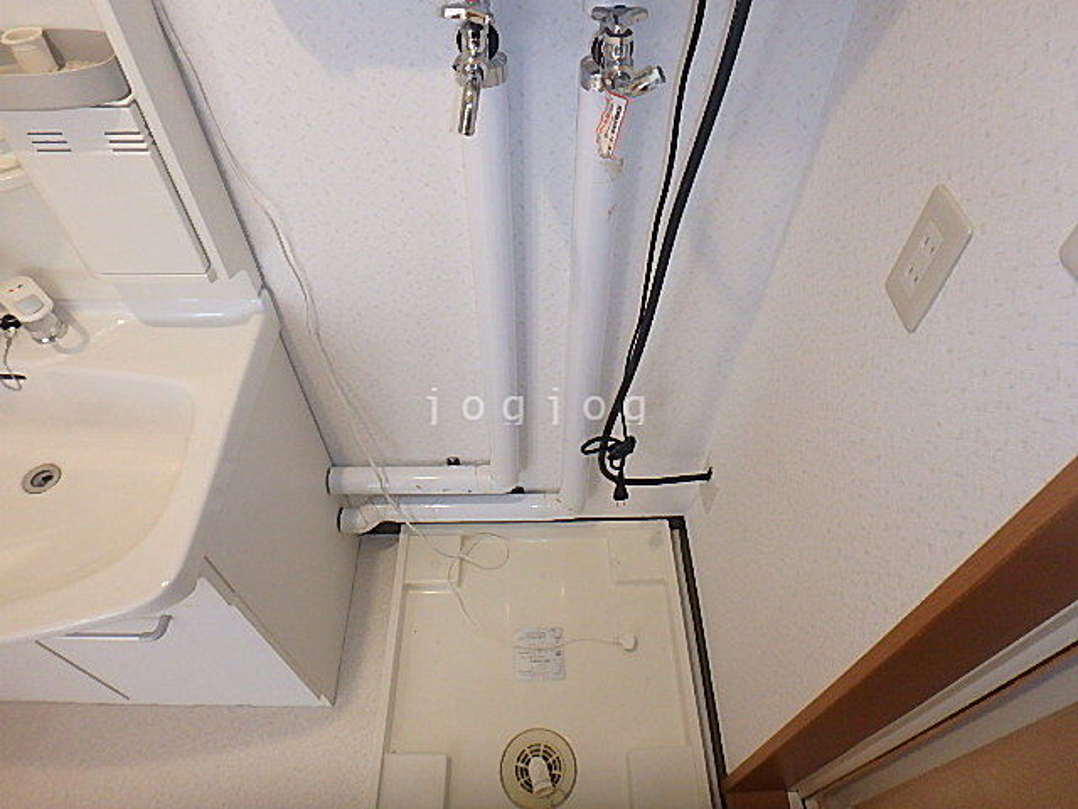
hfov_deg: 79.0
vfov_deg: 63.4
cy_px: 404
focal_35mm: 21
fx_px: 654
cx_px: 539
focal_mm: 3.7
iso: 320
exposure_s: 1/30
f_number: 3.5
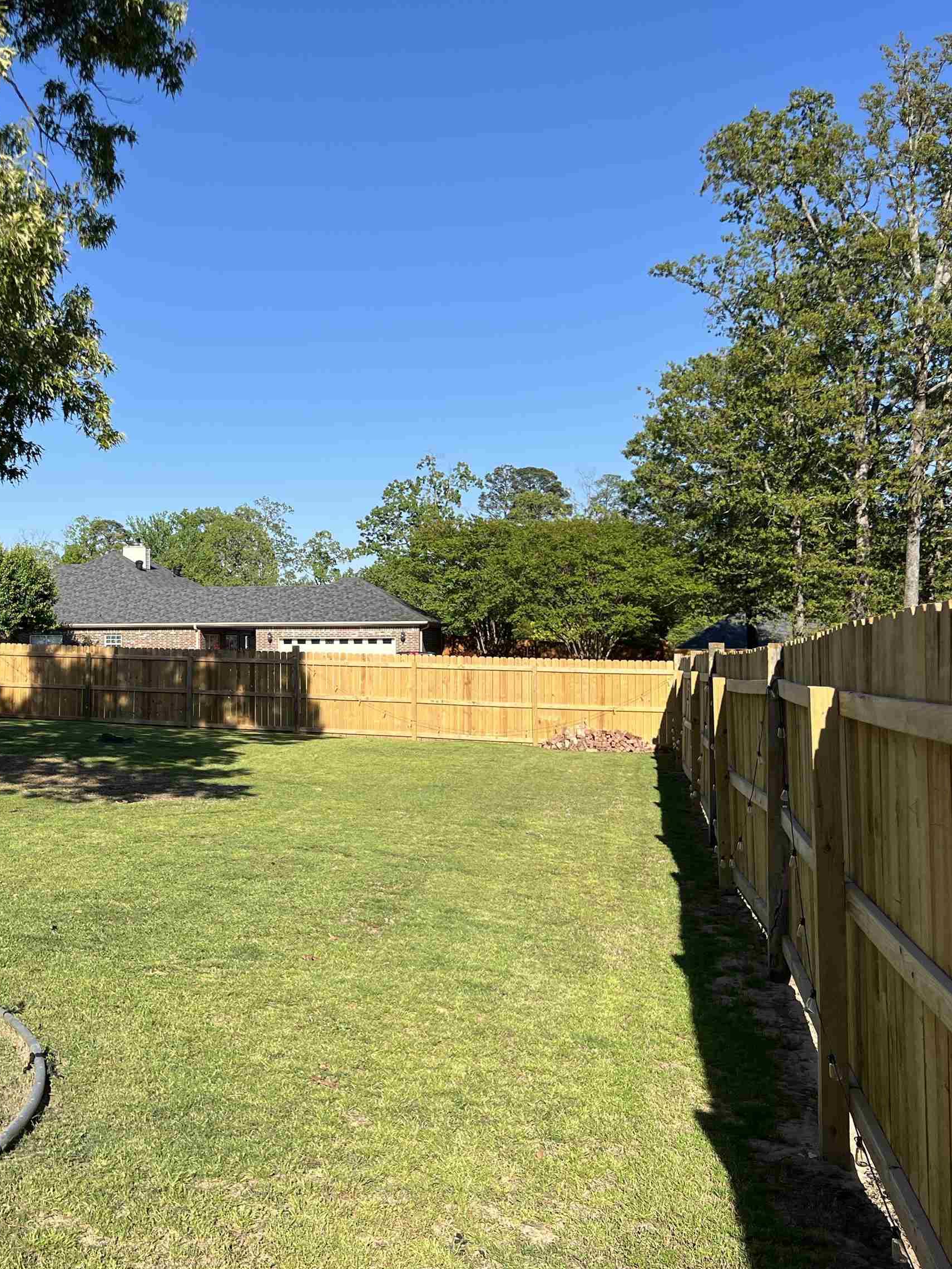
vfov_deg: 52.6
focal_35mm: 35
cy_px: 631
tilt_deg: +0.3
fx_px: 1283
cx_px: 196
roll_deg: +0.0
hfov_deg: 39.2
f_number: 1.5
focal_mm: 5.7
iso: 50
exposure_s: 1/3571
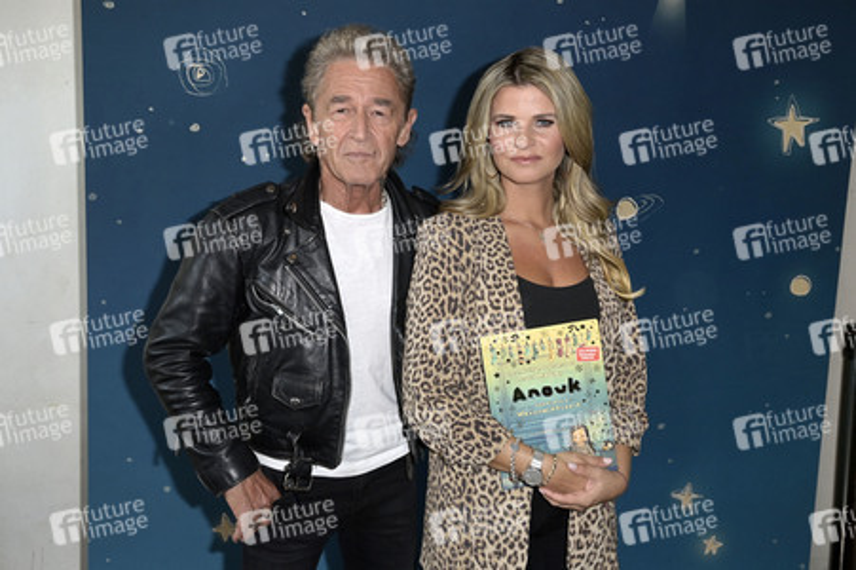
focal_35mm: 42
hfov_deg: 46.4
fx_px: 998
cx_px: 428
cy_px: 285
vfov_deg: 31.8
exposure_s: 1/250
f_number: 5
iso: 1000
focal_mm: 42
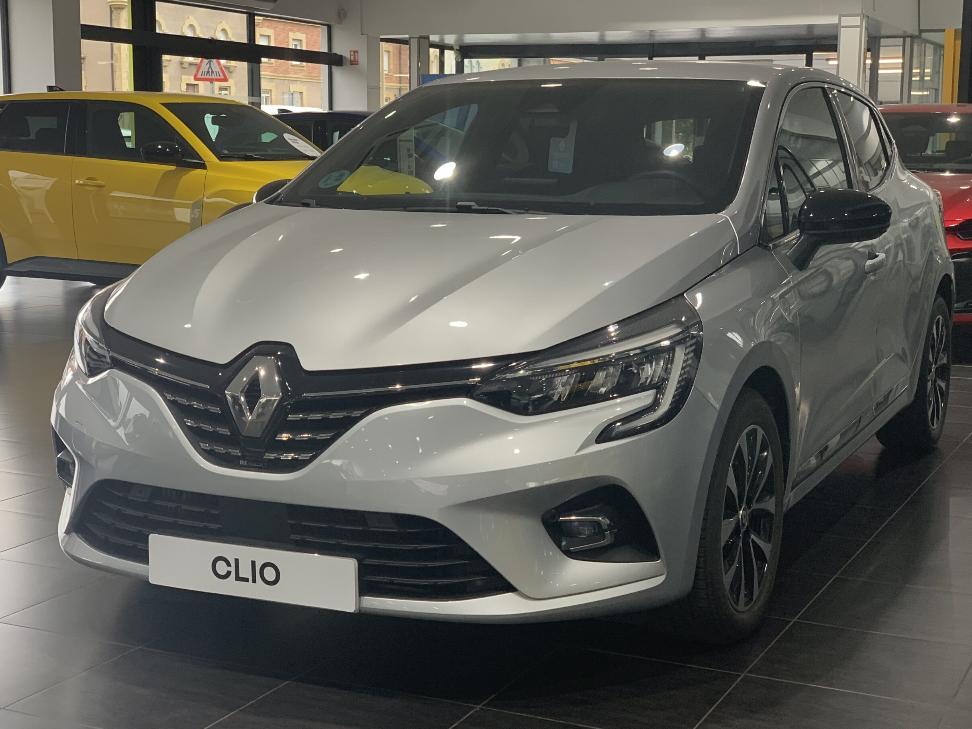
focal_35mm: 55
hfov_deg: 34.9
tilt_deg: -8.4
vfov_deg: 26.6
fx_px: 1544
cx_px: 505
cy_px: 361
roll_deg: -1.3
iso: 80
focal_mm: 6
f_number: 2.4
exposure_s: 1/100
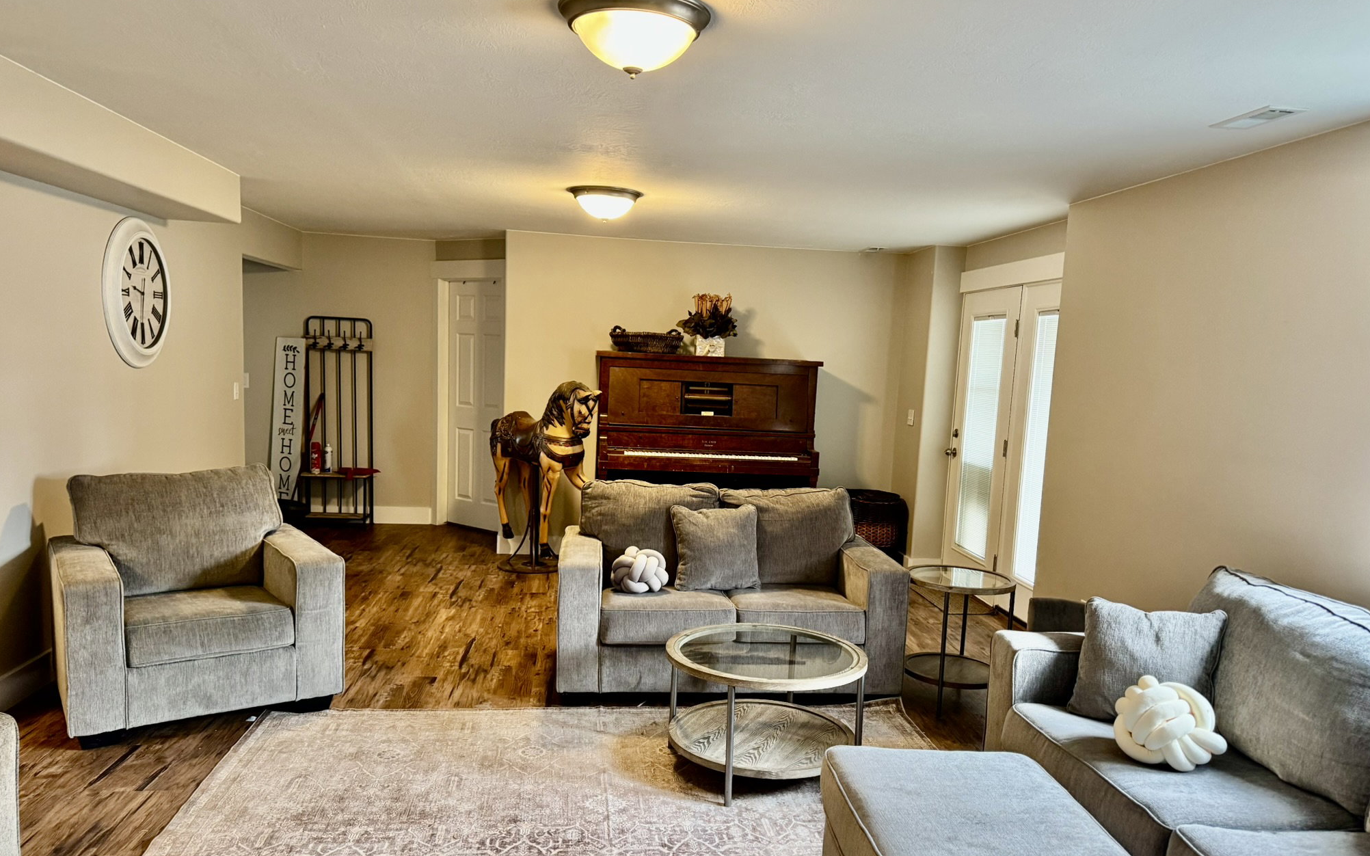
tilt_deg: -7.6
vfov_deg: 47.5
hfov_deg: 70.4
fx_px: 971
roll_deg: -1.7
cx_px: 695
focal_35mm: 26
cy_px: 472
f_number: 1.78
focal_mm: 6.76
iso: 320
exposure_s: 1/60
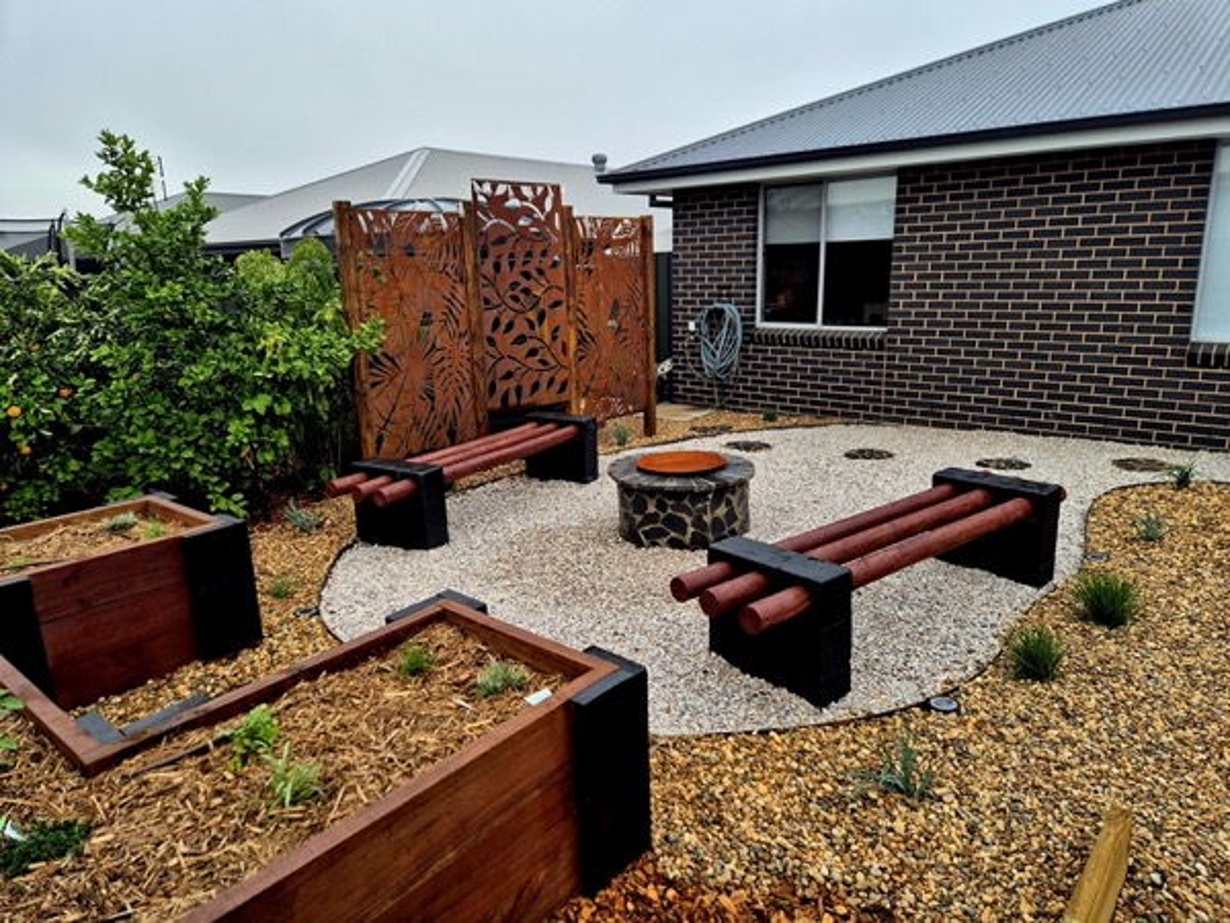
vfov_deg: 58.9
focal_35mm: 23
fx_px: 817
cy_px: 462
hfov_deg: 73.9
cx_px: 615
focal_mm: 5.4
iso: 25
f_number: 1.8
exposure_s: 1/476
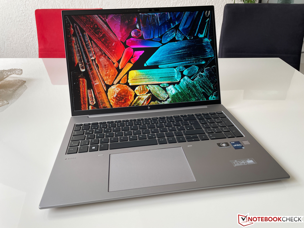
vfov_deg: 53.1
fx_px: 228
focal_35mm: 26
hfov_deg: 67.3
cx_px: 152
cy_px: 114
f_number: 1.6
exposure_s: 1/149
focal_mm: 4.2
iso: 32
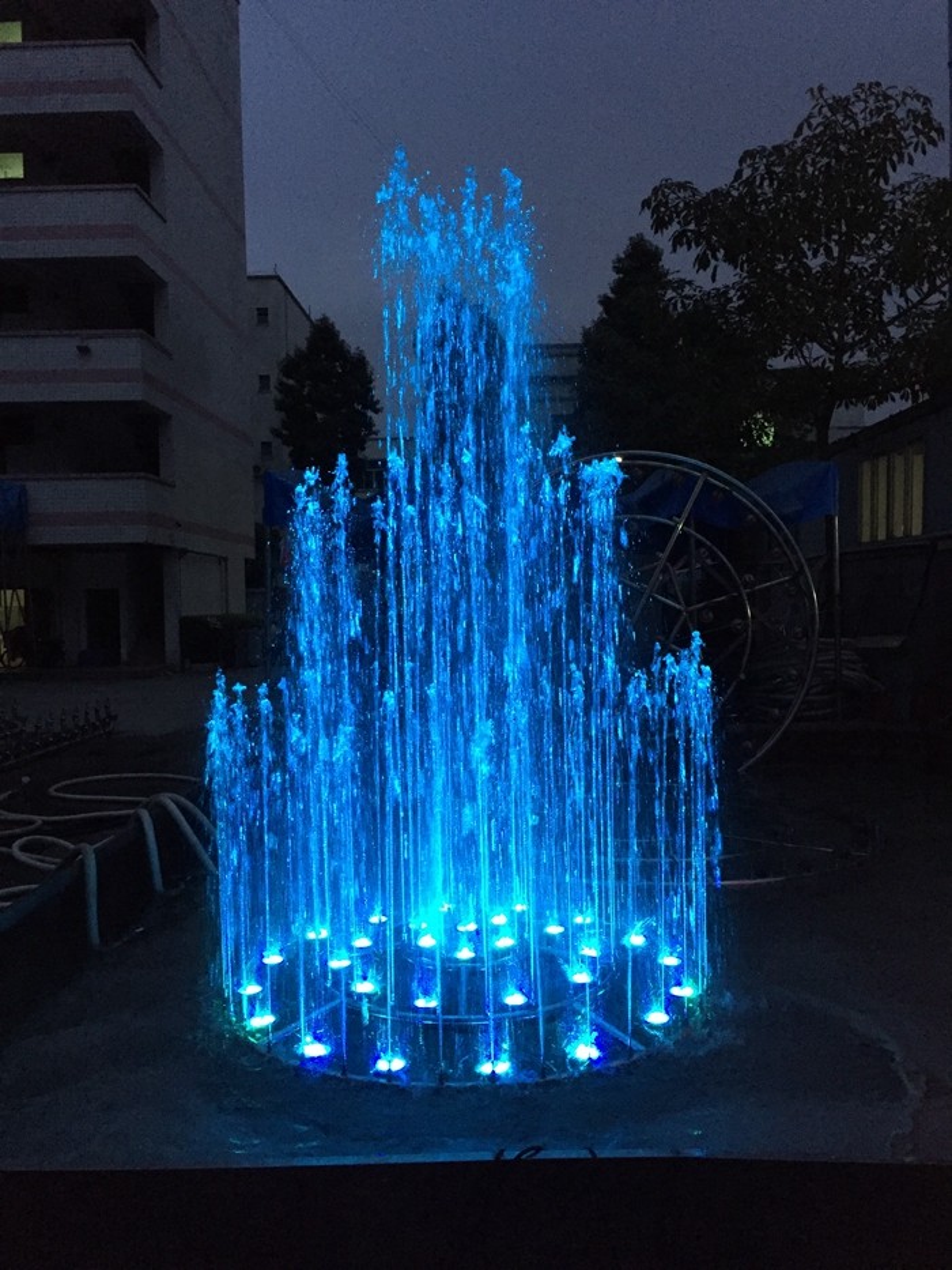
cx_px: 476
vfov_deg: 61.7
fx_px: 1063
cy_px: 635
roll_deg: +1.0
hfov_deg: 48.2
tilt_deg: -2.2
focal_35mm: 29
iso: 250
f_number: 2.2
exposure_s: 1/25
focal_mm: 4.15
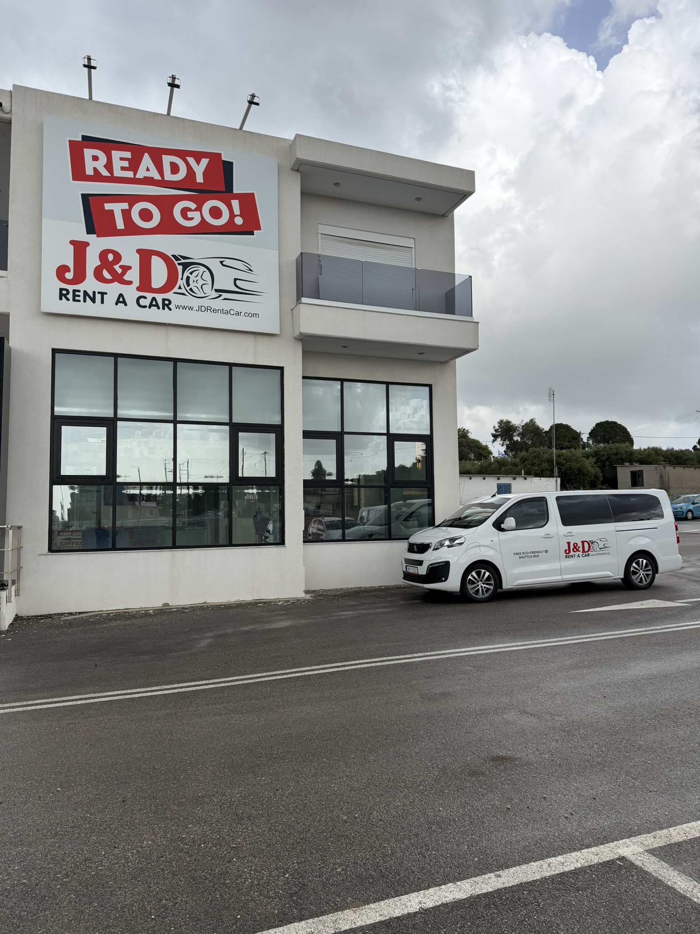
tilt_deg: +4.4
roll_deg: +0.8
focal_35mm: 24
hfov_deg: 56.8
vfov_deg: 71.6
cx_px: 350
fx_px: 647
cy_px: 467
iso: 100
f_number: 1.78
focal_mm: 6.76
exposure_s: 1/3953
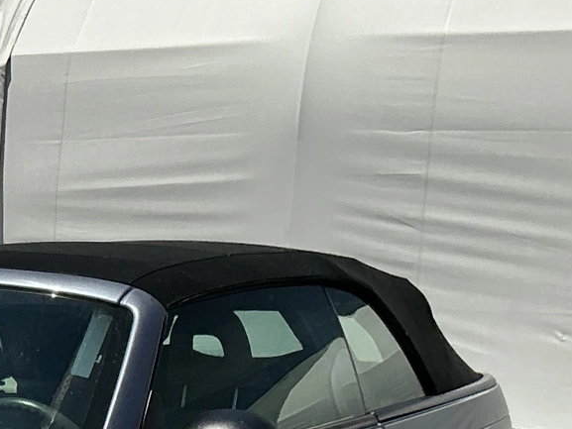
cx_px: -111
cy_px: 578
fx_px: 1603
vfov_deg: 14.5
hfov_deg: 19.1
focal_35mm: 97
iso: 25
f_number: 1.8
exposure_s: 1/3322
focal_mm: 3
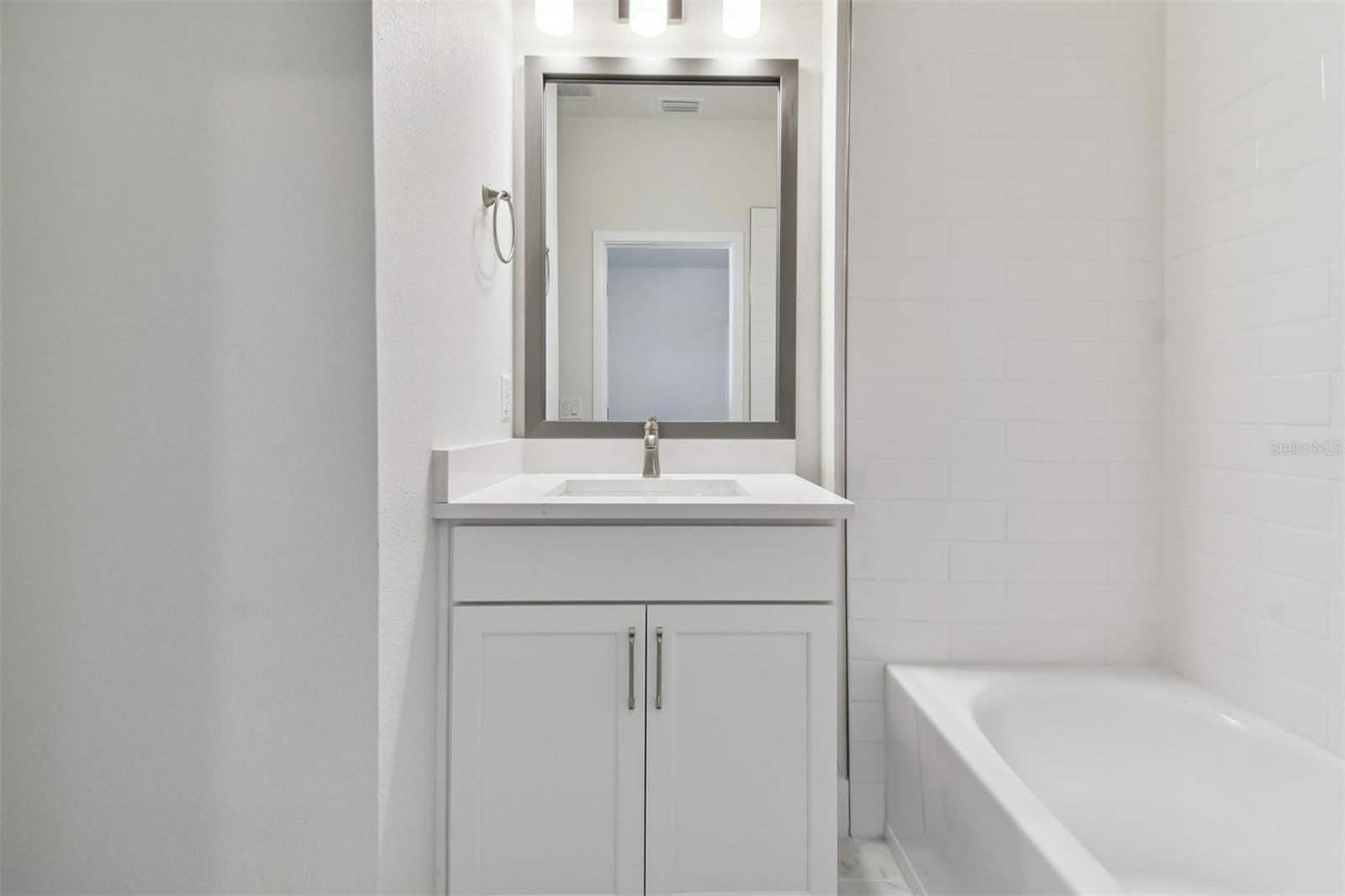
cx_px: 672
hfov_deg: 100.4
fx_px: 560
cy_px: 448
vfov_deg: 77.3
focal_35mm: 15
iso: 100
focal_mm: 10
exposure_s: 1/6
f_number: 8
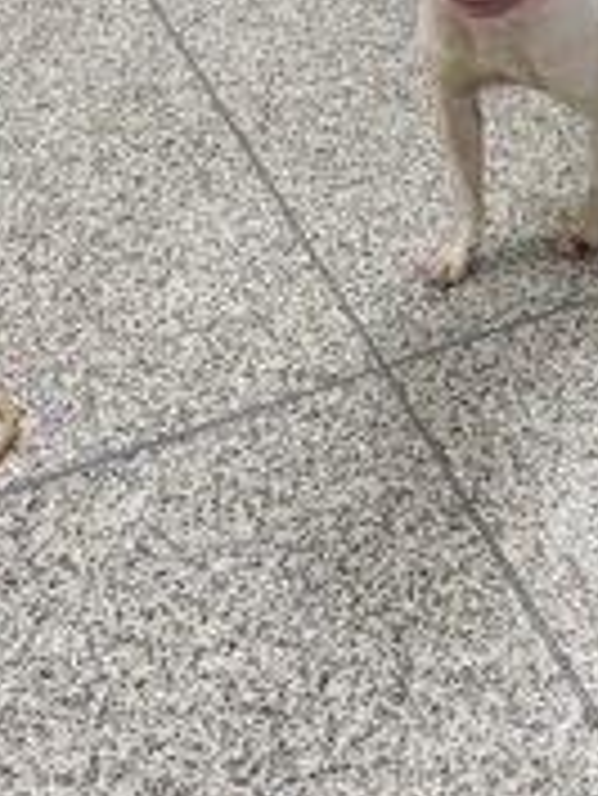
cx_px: 501
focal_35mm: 57
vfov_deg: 33.6
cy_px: 288
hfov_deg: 25.1
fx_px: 1311
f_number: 1.78
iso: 100
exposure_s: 1/121
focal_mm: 6.76
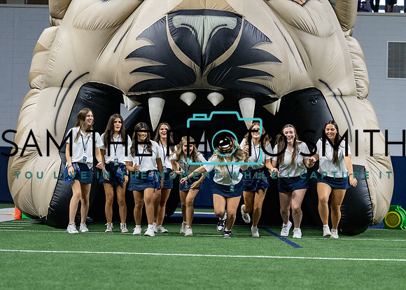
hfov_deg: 22.0
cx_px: 186
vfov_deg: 15.8
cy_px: 175
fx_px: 1042
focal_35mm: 90
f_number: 2.8
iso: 3200
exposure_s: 1/1250
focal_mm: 70
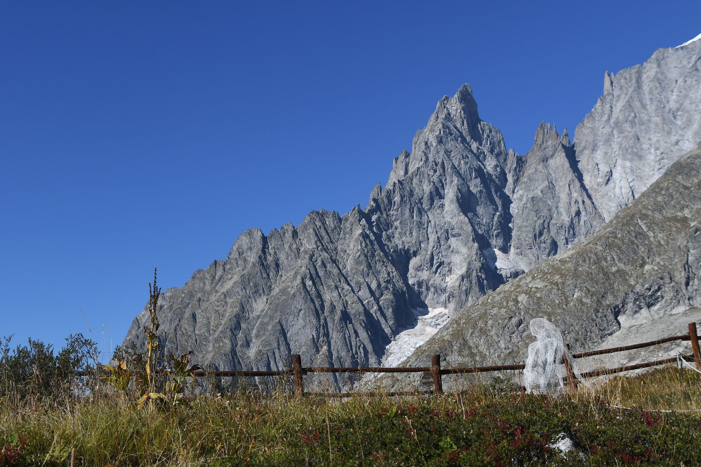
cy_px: 234
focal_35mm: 52
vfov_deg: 25.8
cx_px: 350
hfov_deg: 37.9
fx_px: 1022
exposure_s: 1/320
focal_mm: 35
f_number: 8
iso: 200
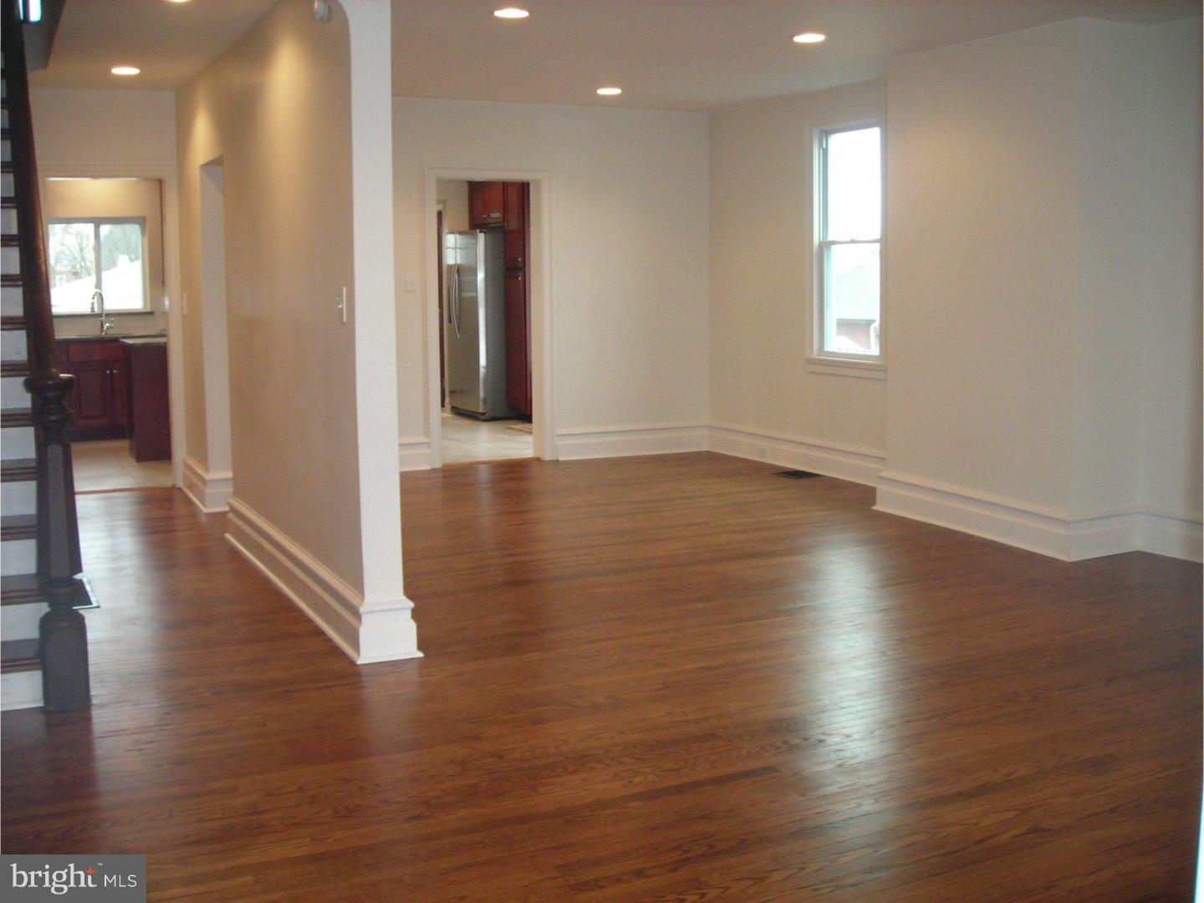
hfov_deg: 49.0
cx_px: 602
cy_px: 452
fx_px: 1322
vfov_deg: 37.7
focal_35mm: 38
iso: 200
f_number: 3.2
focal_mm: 6.3
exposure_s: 1/22.3
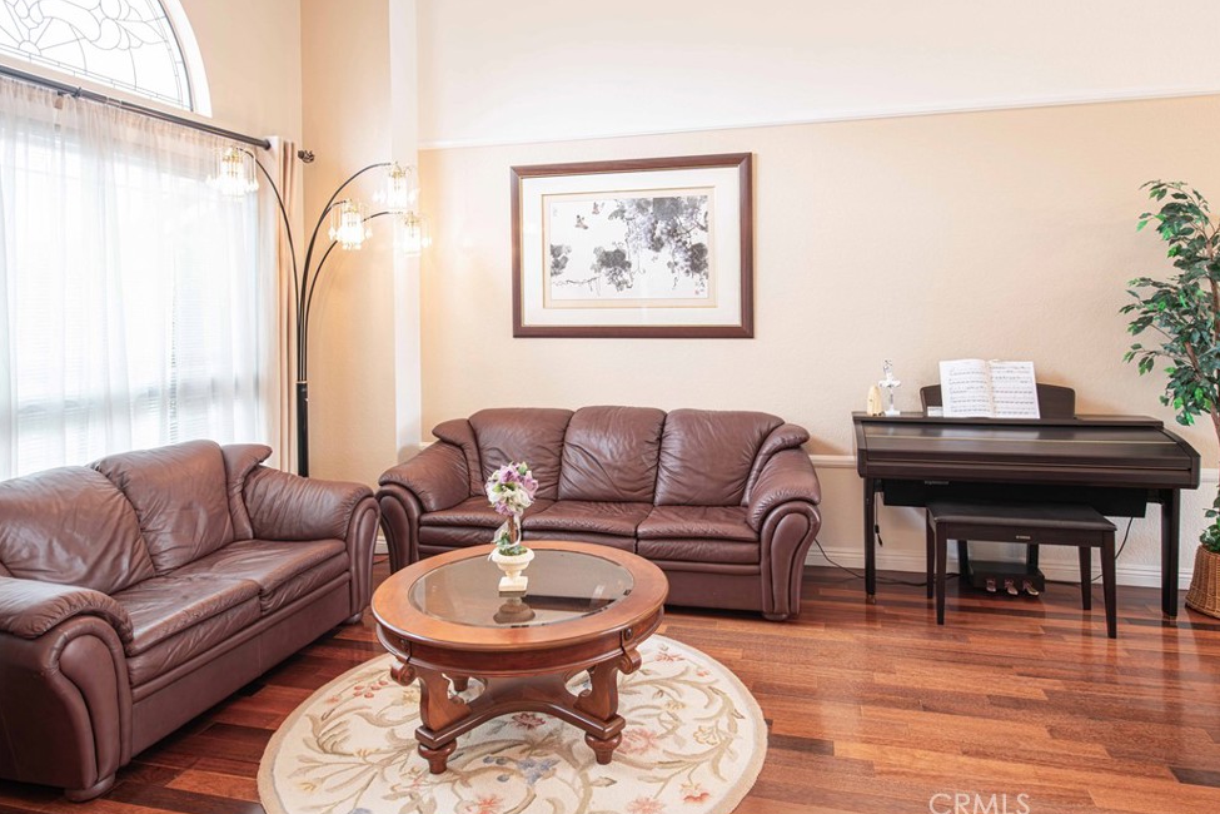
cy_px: 395
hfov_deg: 81.2
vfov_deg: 59.5
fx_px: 712
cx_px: 633
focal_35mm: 21
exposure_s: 1/13
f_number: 8
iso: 250
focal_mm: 20
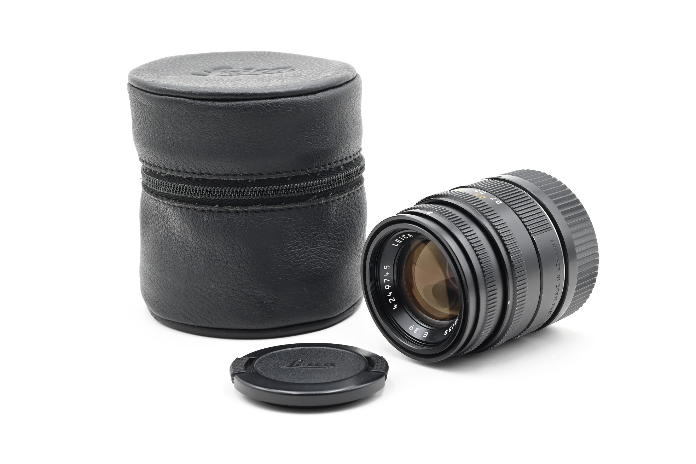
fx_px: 1450
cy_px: 232
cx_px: 348
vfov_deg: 18.2
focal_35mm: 75
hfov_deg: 27.0
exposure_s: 1/125
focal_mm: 50
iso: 1250
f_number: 13
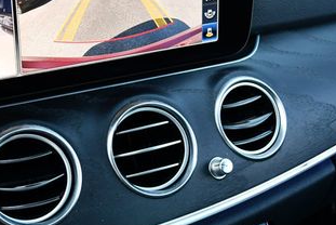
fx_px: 691
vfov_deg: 18.4
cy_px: 83
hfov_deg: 27.1
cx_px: 98
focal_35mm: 74
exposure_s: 1/250
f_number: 3.5
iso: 800
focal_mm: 18
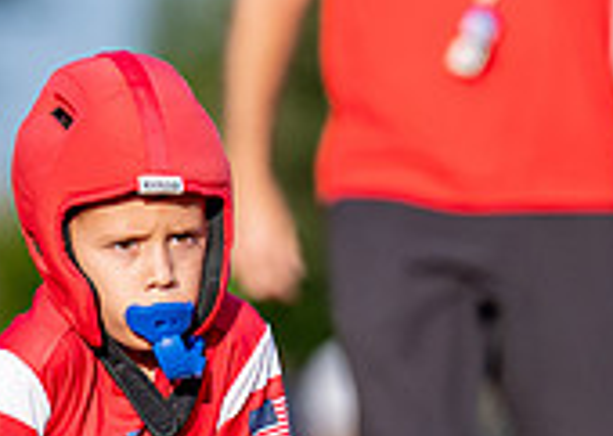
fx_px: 16624
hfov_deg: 2.1
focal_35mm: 956
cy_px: 483
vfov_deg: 1.5
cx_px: 178
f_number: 2.8
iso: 250
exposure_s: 1/3200
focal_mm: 200
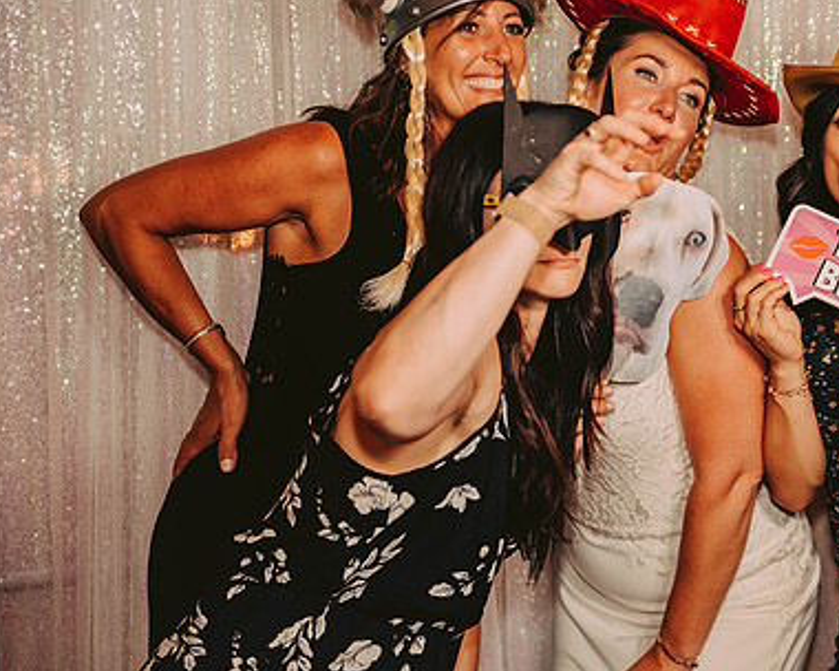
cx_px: 627
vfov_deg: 17.8
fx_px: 2135
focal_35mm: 86
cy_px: 268
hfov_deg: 22.0
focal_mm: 60
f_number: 2.8
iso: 1250
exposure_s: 1/125
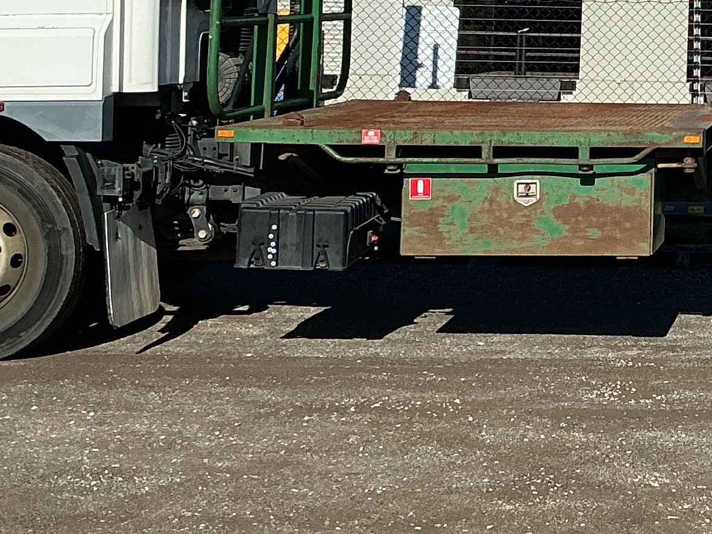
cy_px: -77
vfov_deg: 14.5
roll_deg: -1.7
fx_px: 2036
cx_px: 869
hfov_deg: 18.7
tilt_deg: +2.9
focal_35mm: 99
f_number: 1.8
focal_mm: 3
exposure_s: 1/3788
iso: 25
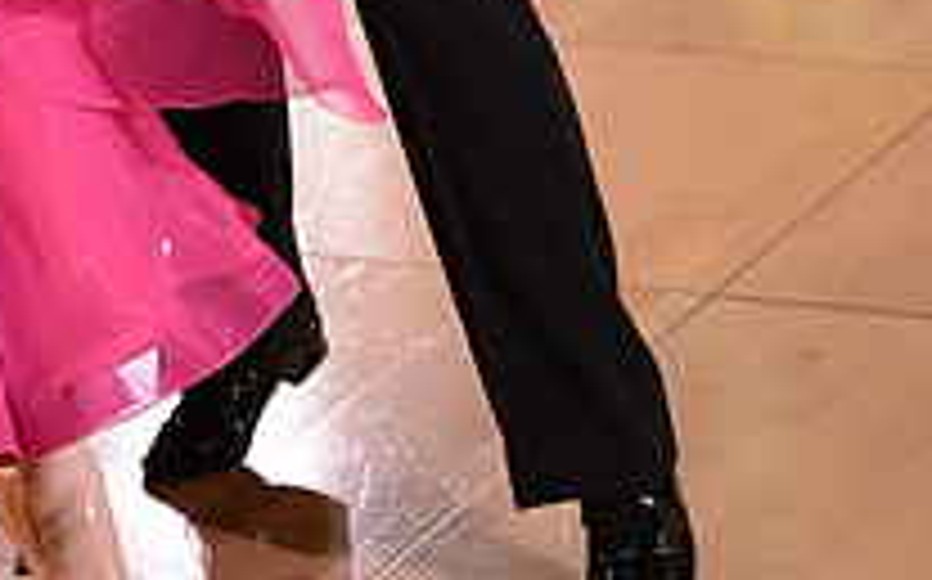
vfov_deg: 7.3
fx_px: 4492
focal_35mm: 177
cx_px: 155
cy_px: -310
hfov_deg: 11.8
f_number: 2.8
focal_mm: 62
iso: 2500
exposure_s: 1/200
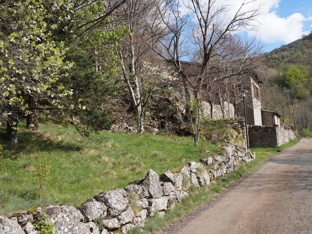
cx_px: 163
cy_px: 117
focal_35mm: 39
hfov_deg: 47.8
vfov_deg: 36.8
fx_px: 352
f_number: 11
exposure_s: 1/200
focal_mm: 24
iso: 250
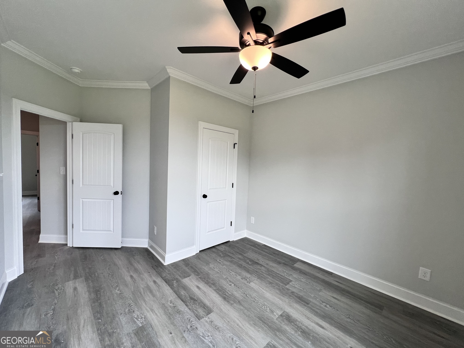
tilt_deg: -3.5
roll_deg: -2.6
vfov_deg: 89.9
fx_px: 174
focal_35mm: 13
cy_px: 174
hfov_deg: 106.2
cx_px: 232
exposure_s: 1/120
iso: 80
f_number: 1.8
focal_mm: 1.57
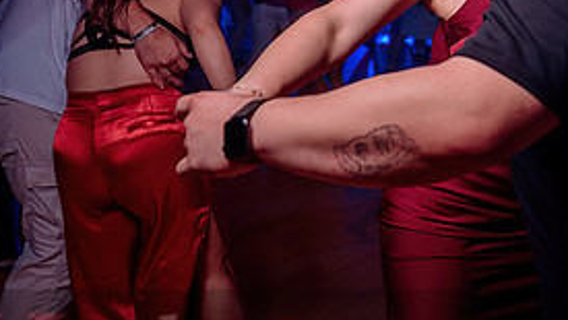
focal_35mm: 68
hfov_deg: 29.2
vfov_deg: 17.1
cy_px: -38
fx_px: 1025
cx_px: 551
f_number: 2.8
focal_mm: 24
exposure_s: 1/60
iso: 800
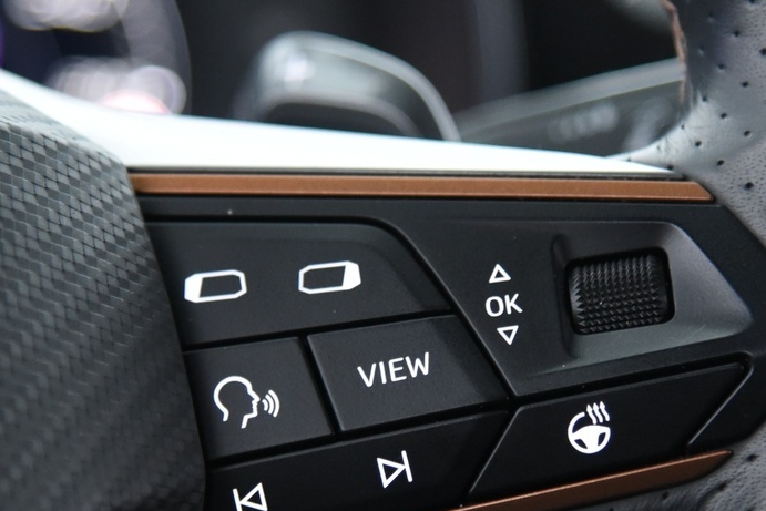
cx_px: 378
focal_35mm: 246
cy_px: 267
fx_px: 5235
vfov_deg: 5.6
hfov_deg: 8.4
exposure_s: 1/20
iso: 4000
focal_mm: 105
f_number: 4
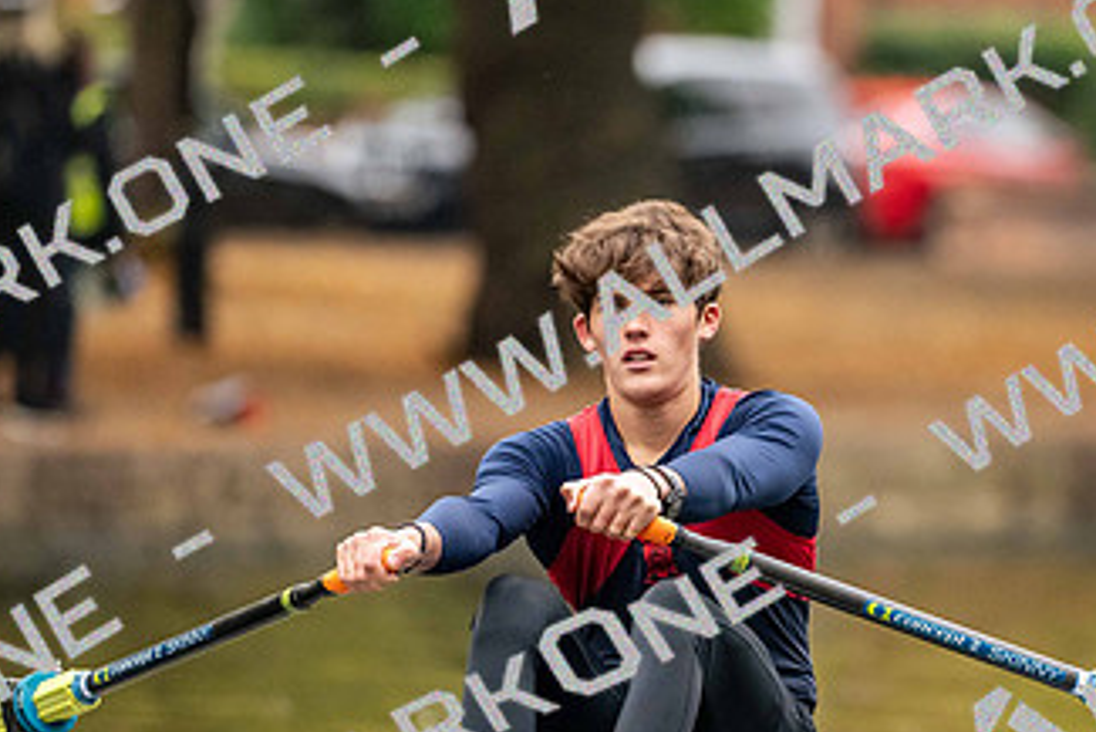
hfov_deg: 2.9
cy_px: 528
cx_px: 685
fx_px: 21746
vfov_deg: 1.9
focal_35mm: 714
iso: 4500
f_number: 4.5
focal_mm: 400
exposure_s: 1/2000
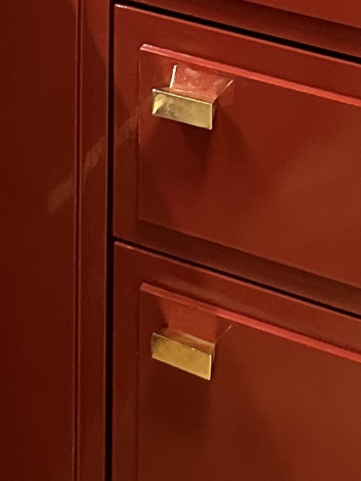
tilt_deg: -3.0
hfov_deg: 12.4
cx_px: 96
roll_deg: -0.6
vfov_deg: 12.6
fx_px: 1654
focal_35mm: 119
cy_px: -700
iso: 1000
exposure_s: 1/30
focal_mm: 6.86
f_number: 1.78
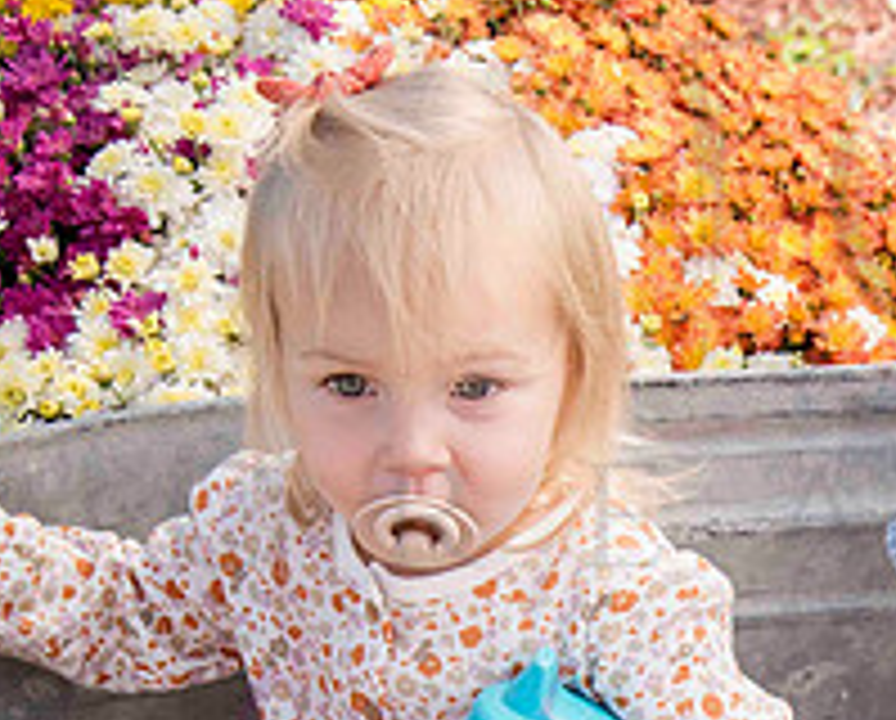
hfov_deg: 14.3
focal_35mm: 131
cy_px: 736
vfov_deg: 11.7
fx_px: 3481
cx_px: 995
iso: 400
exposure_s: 1/500
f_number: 5.6
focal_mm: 48
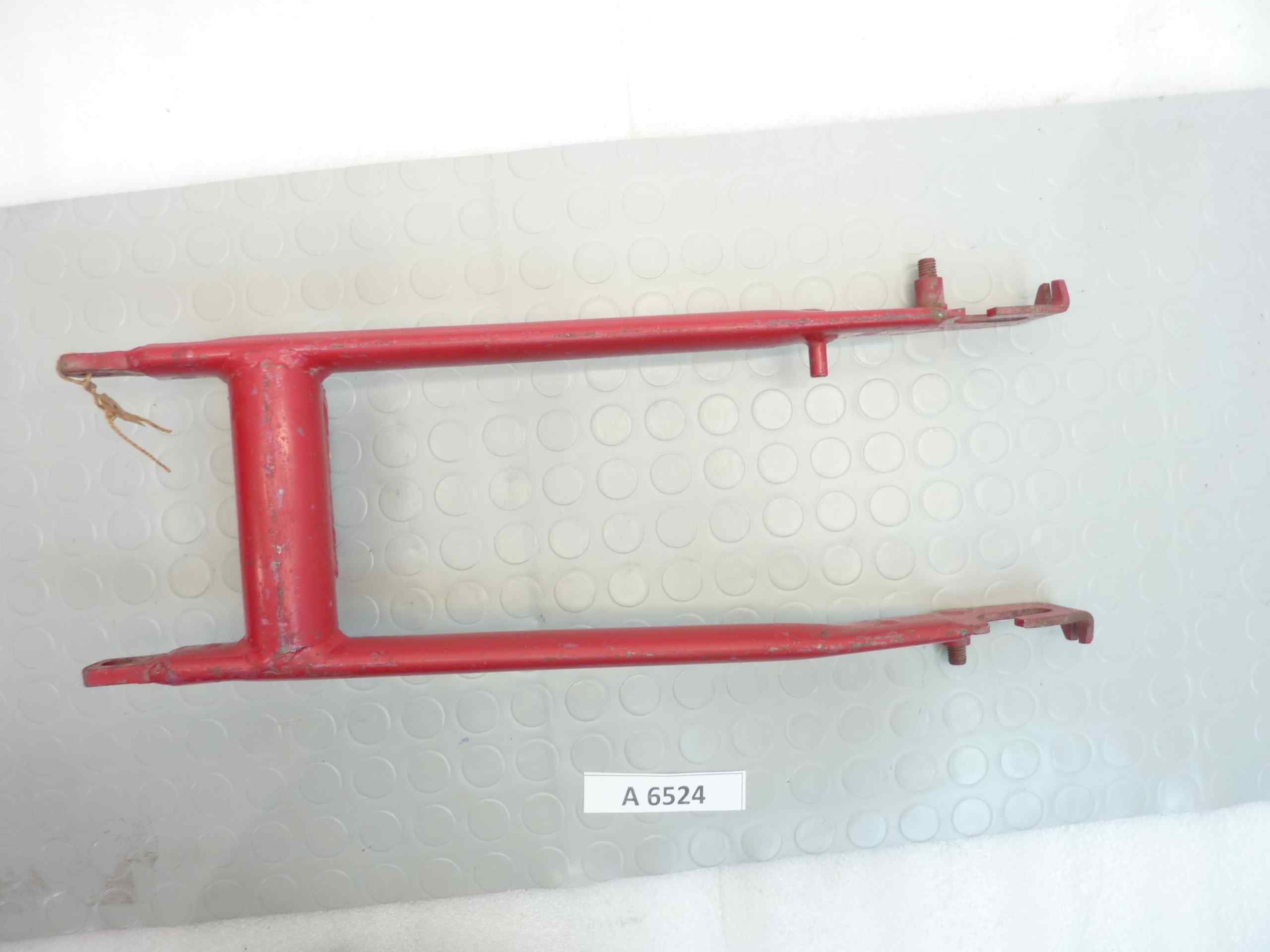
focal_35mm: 25
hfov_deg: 69.4
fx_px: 917
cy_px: 476
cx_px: 635
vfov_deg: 54.9
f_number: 3.3
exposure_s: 1/10
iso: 80
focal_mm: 4.1
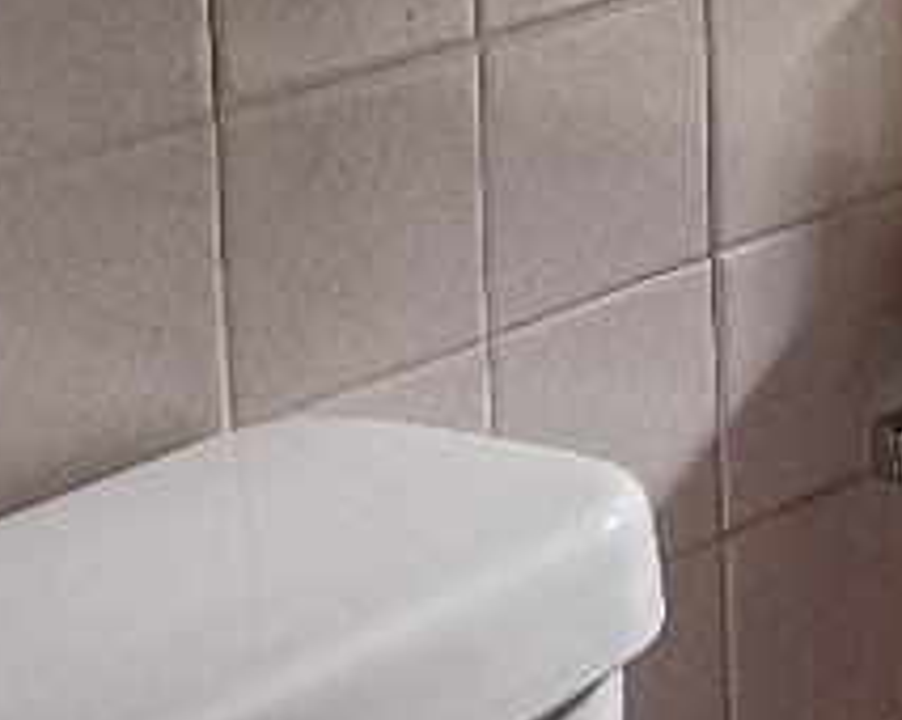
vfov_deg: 9.5
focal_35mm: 152
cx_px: 1965
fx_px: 4054
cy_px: -673
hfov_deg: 11.2
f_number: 1.8
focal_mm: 6.4
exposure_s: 1/120
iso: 400
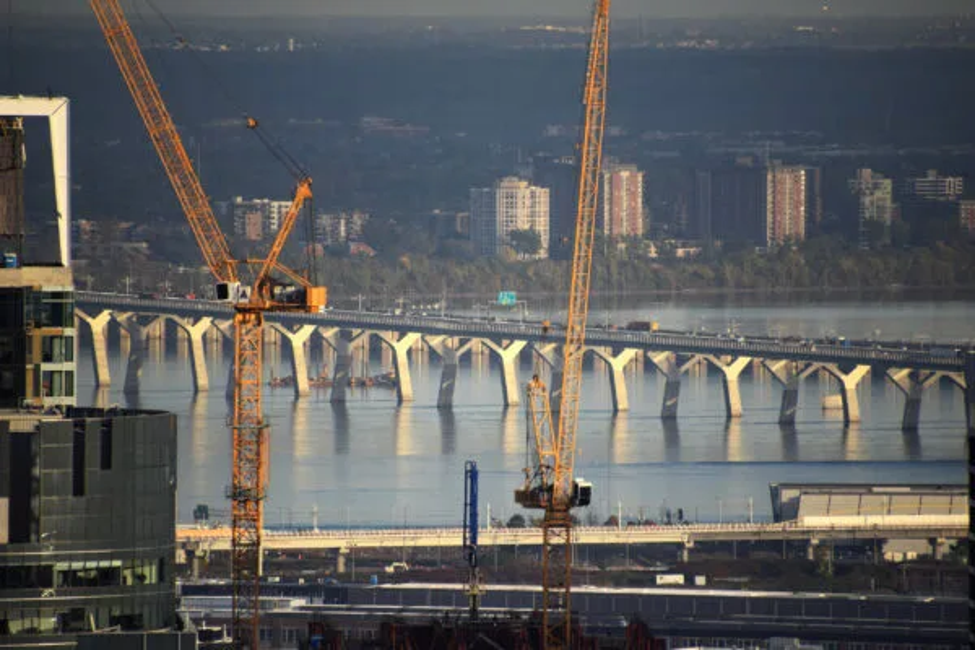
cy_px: 325
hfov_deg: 3.4
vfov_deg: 2.3
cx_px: 488
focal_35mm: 600
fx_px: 16249
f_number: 6.3
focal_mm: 400
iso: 400
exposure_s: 1/1000
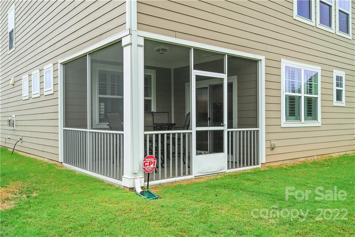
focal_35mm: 31
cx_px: 178
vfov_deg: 42.3
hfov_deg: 60.3
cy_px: 118
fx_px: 306
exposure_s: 1/10
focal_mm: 31
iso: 250
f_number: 8
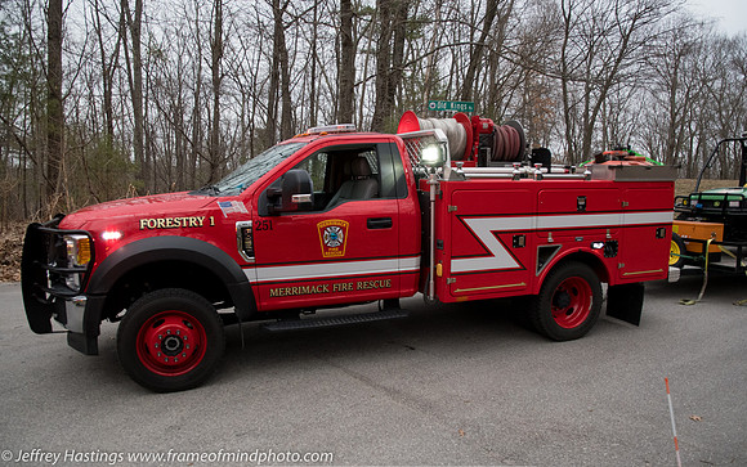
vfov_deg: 49.0
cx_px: 373
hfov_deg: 72.1
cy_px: 249
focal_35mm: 25
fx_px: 513
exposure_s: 1/1600
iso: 1250
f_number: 4
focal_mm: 16
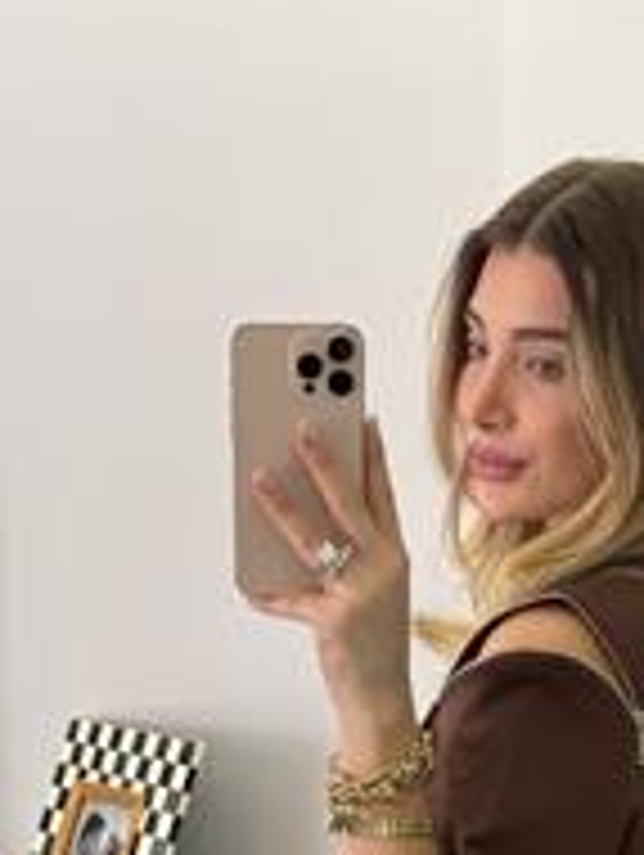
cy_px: 819
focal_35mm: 101
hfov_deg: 14.6
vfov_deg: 19.0
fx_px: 2500
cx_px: 531
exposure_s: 1/42
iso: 250
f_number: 1.78
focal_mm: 6.76
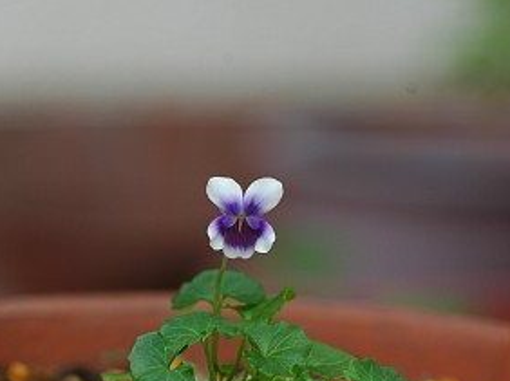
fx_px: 2709
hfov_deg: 10.8
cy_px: 238
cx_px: 235
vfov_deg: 8.1
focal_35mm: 184
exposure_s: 1/250
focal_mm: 90
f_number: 5
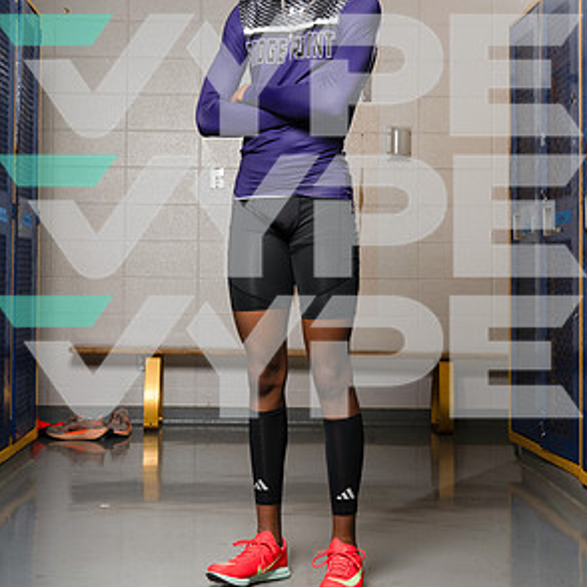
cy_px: 218
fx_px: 1247
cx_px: 292
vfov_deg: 26.4
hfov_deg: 26.5
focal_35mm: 65
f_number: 11
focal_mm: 50
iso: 125
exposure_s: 1/250
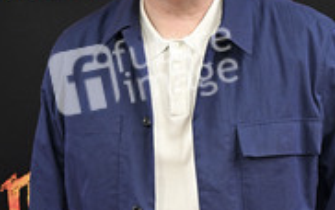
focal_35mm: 121
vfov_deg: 10.8
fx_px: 1105
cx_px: 197
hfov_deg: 17.2
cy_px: 164
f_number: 6.3
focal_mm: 54
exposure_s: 1/320
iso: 1000
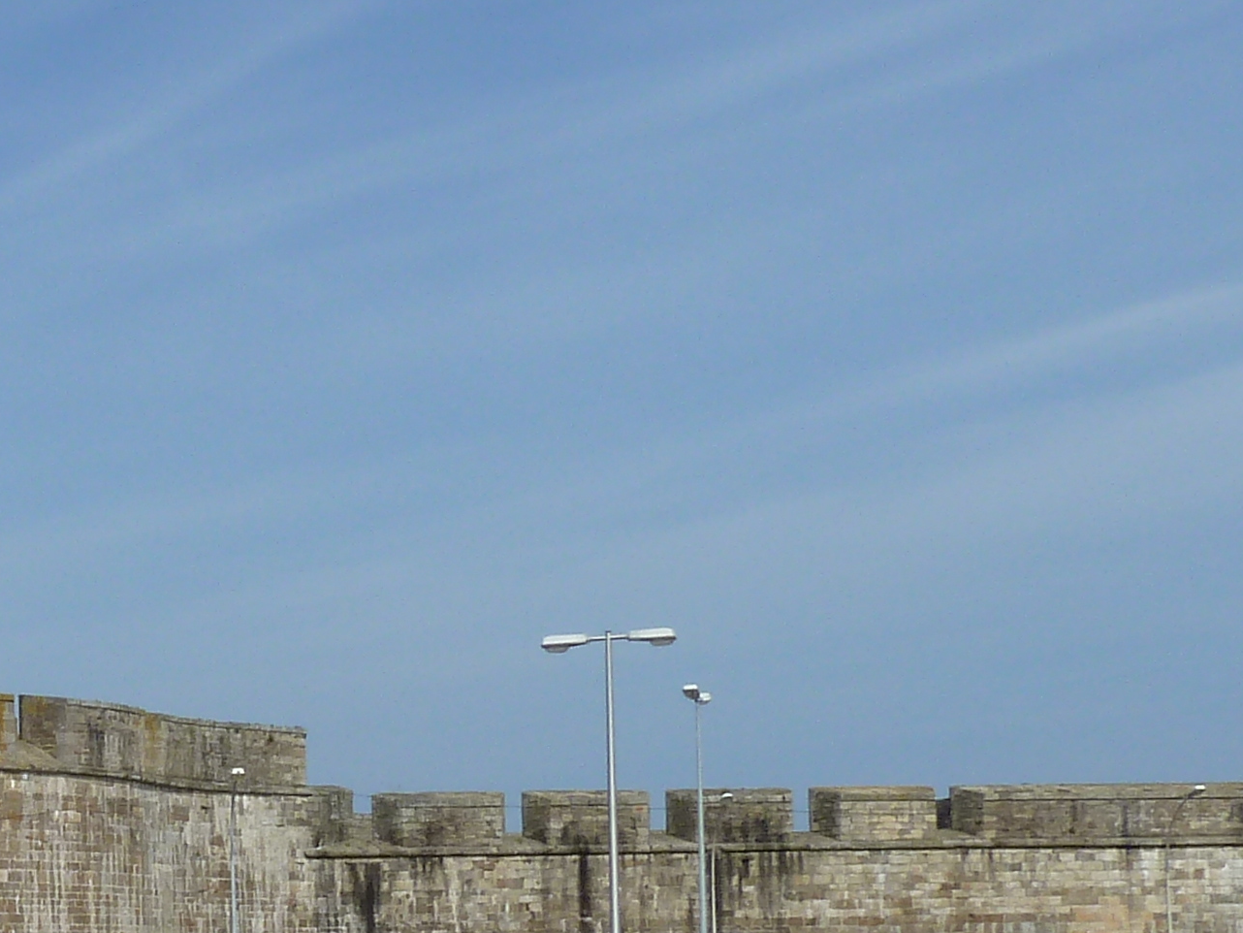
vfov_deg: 18.3
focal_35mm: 78
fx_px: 2801
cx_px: -195
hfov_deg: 23.2
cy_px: 965
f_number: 5.6
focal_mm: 4.1
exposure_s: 1/500
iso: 80
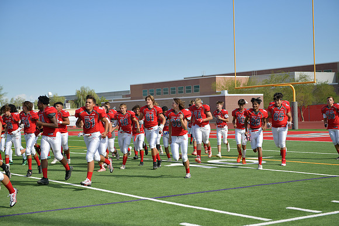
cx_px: 170
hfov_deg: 28.8
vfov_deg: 19.5
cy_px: 113
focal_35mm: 70
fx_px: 659
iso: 160
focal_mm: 70
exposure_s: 1/2000
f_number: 3.5
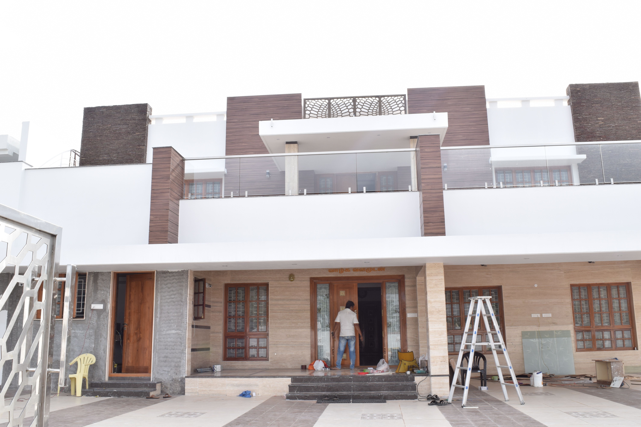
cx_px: 320
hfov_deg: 57.2
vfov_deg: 40.0
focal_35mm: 33
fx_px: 588
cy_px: 214
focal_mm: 22
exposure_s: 1/60
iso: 200
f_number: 14
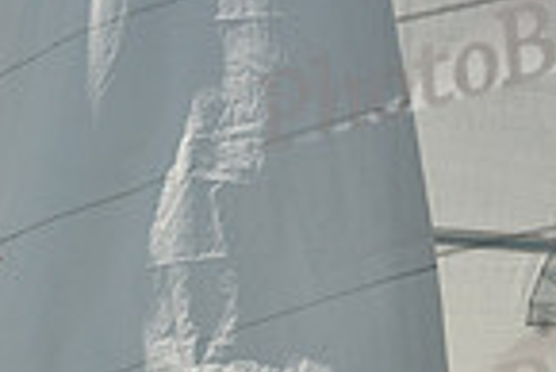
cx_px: 61
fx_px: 9863
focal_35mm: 638
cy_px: 658
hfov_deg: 3.2
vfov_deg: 2.2
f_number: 10
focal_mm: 160
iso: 320
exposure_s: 1/1250
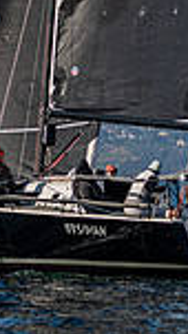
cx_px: 300
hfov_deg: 2.4
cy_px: 24
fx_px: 4544
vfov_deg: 4.2
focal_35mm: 513
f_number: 4.5
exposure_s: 1/5000
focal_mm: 100
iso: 400
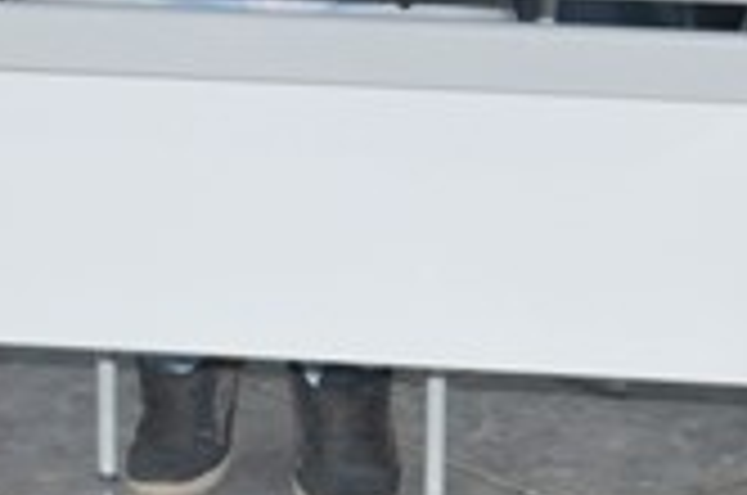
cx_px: 122
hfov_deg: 10.9
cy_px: -160
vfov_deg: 7.2
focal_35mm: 188
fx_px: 3893
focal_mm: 26
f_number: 4
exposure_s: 1/60
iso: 800
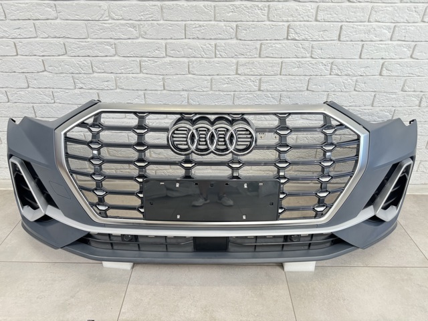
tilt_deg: -28.8
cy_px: 160
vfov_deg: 56.8
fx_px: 297
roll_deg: +0.8
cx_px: 214
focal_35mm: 24
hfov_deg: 71.6
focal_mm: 6.76
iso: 160
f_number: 1.78
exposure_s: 1/50
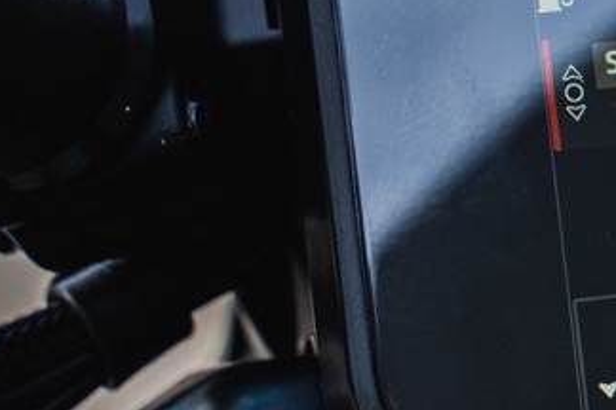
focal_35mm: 241
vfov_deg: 5.7
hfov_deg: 8.3
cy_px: 192
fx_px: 4123
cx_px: 983
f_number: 5.6
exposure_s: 1/500
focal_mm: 61
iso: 320
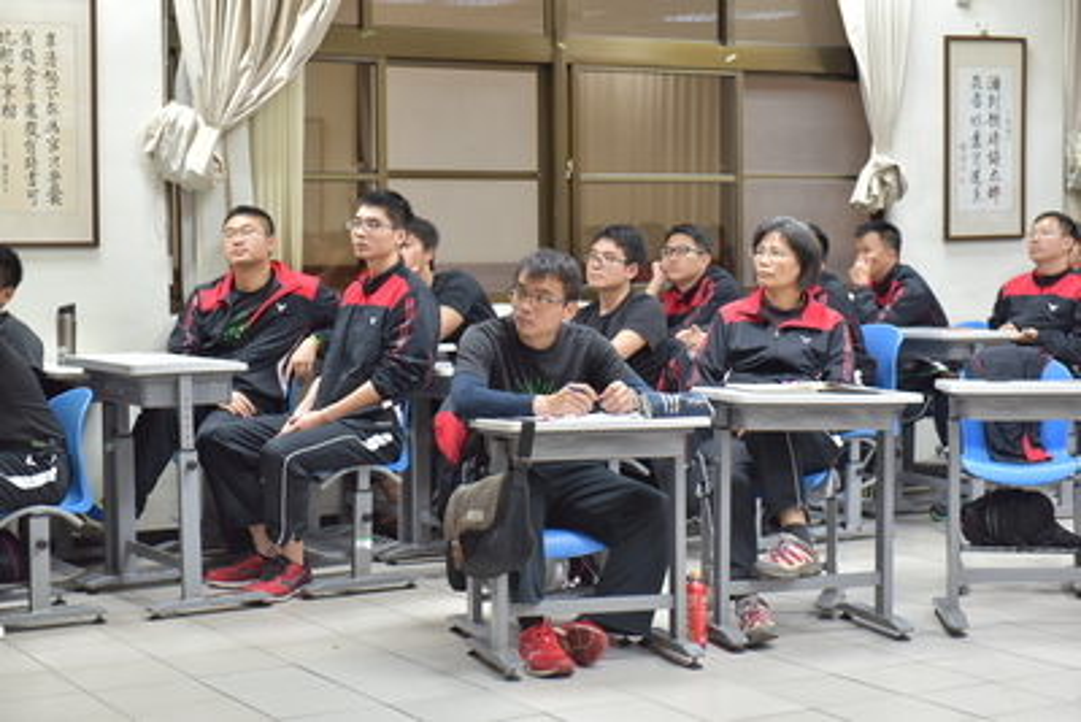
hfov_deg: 28.8
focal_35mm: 70
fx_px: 2103
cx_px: 540
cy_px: 361
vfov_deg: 19.5
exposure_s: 1/60
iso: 1000
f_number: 4
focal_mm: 70
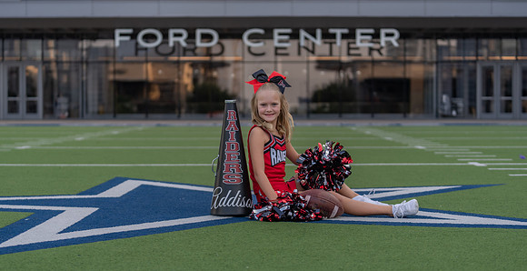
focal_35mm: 77
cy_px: 141
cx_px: 267
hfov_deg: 28.0
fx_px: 1057
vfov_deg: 14.6
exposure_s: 1/320
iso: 160
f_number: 2.8
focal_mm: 70
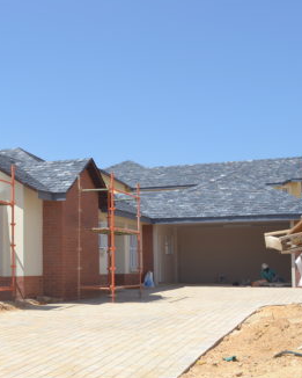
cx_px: -13
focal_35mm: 57
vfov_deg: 32.9
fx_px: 637
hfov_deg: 25.2
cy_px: 226
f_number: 7.1
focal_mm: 22
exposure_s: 1/200
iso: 100
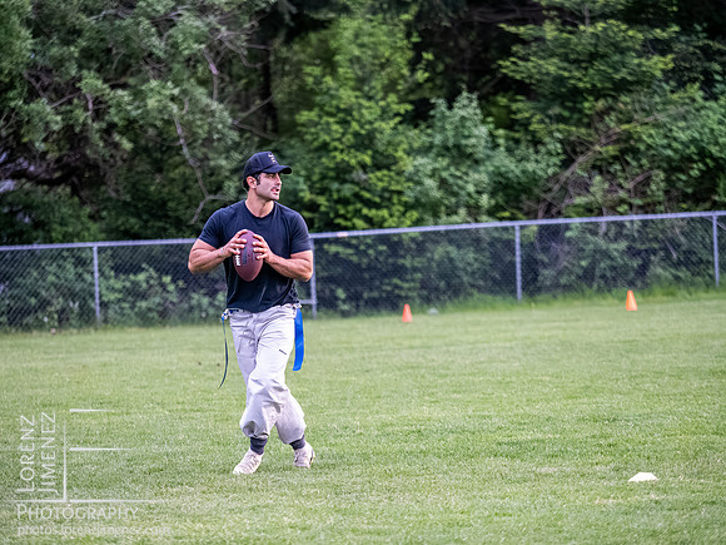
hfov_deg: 7.6
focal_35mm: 260
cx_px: 363
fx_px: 5453
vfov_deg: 5.7
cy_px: 272
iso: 4000
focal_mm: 130
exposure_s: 1/1250
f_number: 2.8
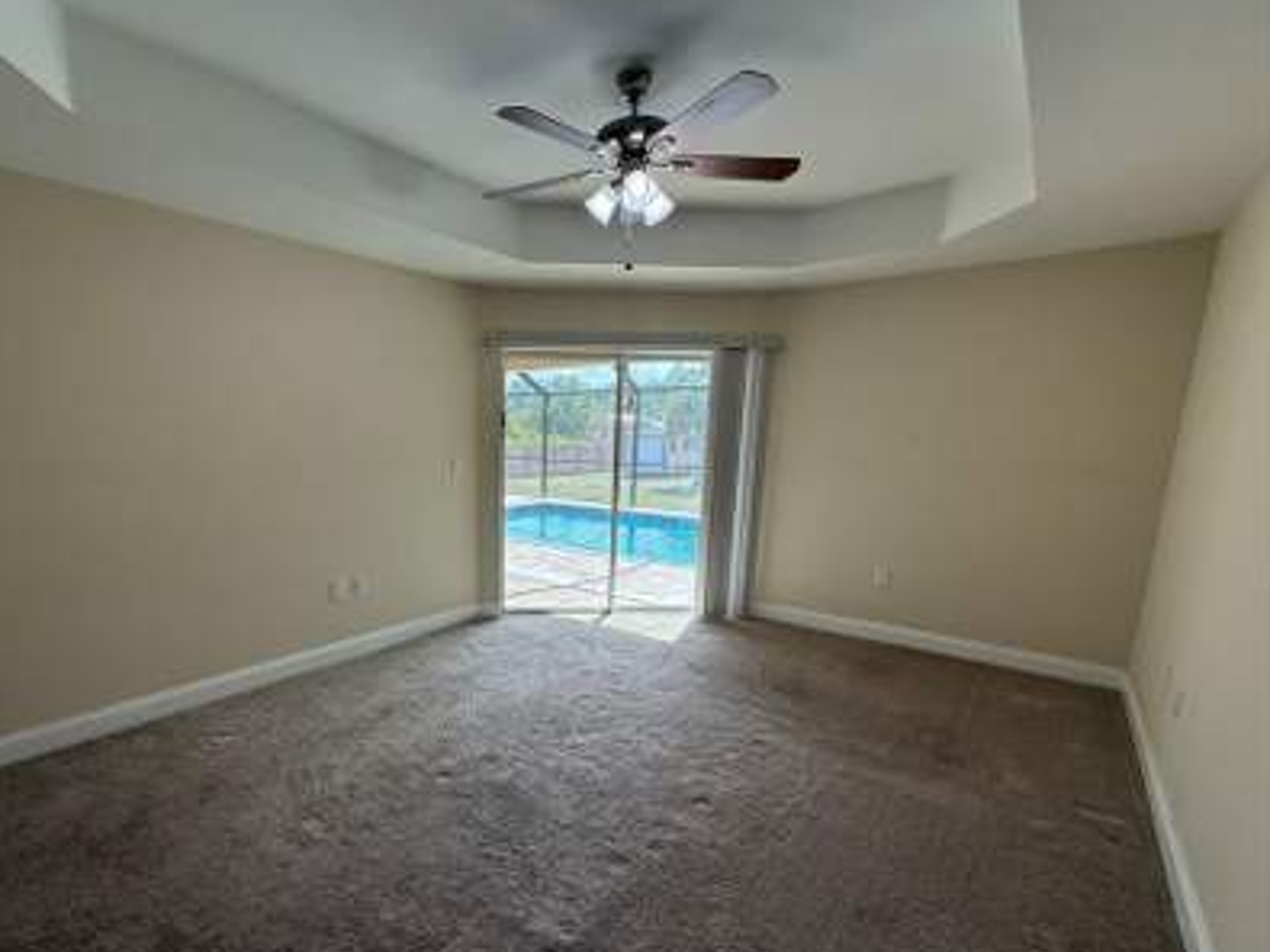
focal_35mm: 17
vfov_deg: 74.2
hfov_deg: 89.9
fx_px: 624
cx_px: 508
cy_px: 550
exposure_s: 1/171
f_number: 2.2
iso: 64
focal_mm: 2.22
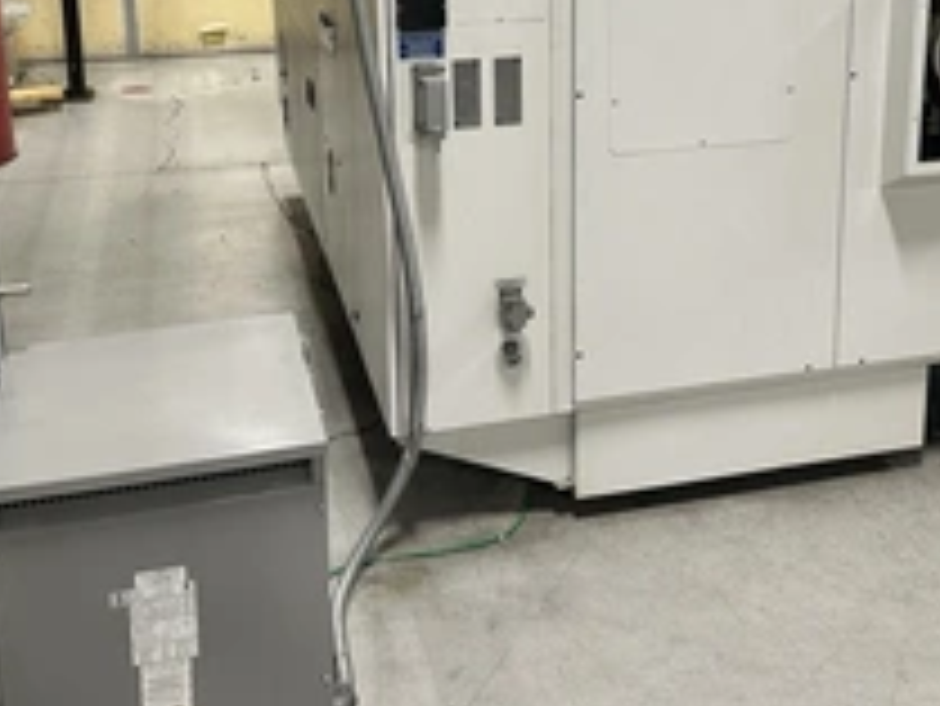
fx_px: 1250
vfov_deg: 30.4
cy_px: 90
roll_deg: -0.3
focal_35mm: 46
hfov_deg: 41.1
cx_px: 531
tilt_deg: -13.9
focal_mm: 6.86
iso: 160
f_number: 1.78
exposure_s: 1/60
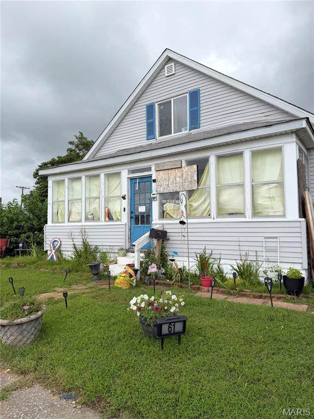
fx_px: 290
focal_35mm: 24
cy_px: 210
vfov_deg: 71.6
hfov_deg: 56.8
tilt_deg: +1.8
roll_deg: +0.2
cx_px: 157
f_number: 1.78
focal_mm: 6.76
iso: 80
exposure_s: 1/5714
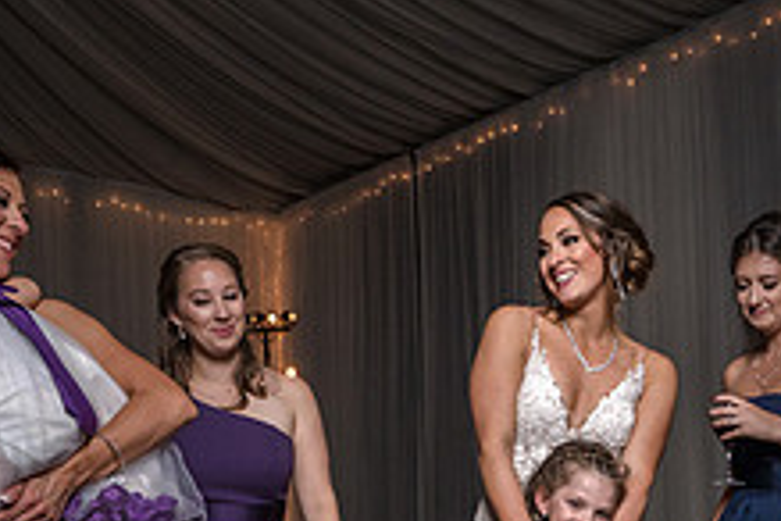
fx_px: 1150
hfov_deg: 37.2
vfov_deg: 24.1
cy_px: 548
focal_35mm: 53
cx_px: 499
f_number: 5.6
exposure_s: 1/200
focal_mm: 20
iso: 2000
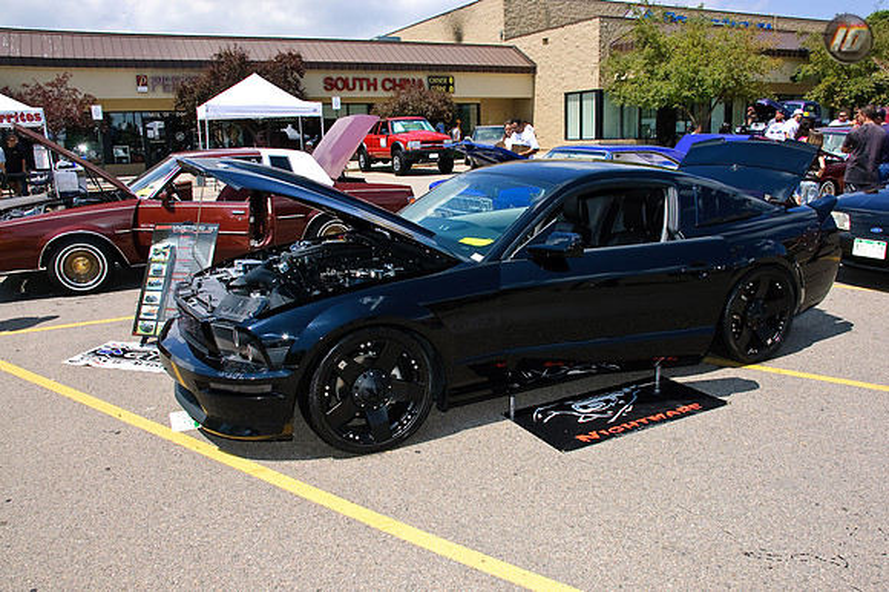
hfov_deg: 62.0
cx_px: 444
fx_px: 740
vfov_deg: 43.6
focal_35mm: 30
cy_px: 296
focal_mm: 20
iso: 200
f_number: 10
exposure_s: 1/400
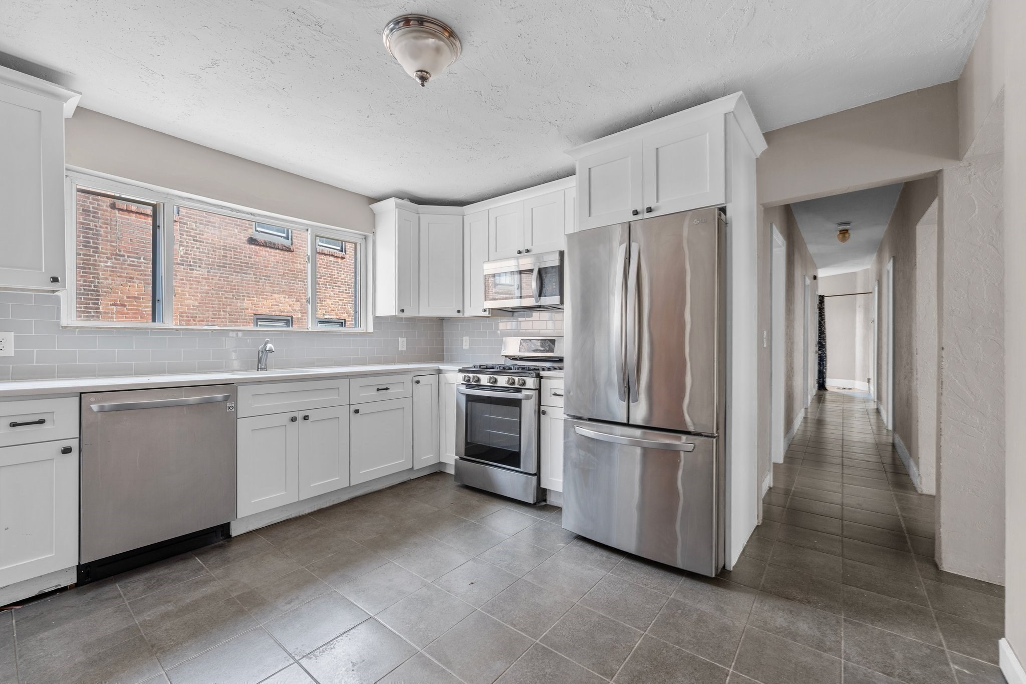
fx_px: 399
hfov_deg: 104.3
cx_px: 513
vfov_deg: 81.2
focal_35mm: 14
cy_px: 342
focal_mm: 14
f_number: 8
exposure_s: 1/2
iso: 100
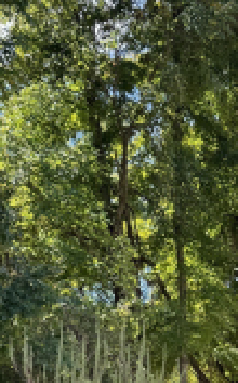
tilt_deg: -1.3
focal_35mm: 96
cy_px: 503
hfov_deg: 13.4
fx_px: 1000
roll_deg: +5.8
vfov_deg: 19.9
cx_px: 238
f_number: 1.78
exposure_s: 1/853
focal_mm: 6.76
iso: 80
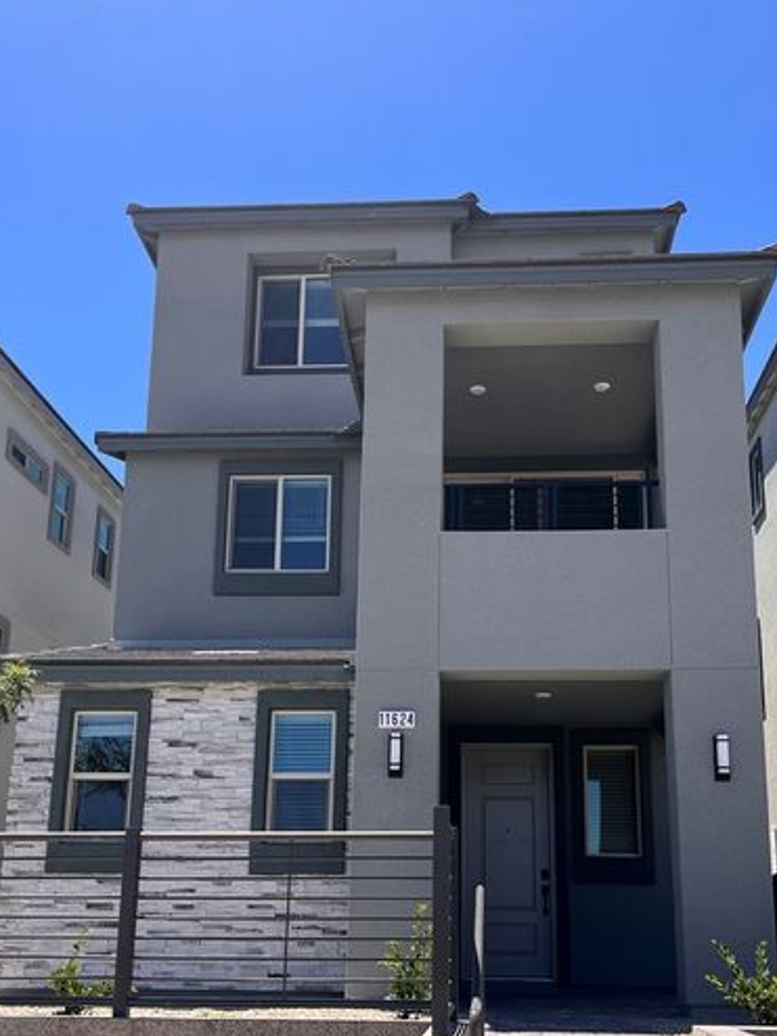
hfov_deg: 40.6
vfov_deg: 51.7
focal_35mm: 35
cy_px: 683
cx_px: 427
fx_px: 1048
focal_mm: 5.1
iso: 50
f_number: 1.6
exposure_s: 1/2137
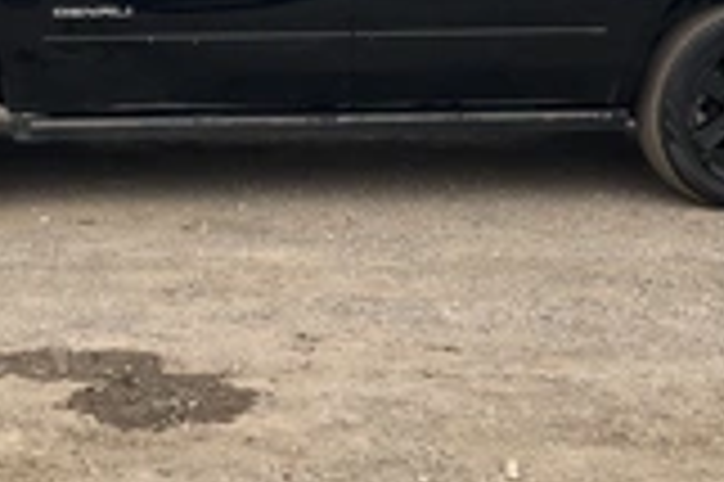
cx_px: 319
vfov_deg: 17.9
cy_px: 50
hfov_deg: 27.0
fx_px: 1507
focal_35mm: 75
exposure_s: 1/898
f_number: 1.8
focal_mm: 3
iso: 25
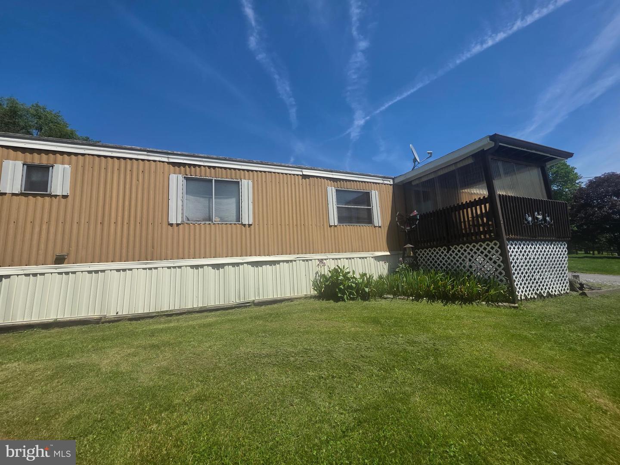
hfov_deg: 106.2
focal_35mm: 13
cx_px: 310
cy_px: 232
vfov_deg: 89.9
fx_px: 233
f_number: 1.9
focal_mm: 2.2
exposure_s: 1/2593
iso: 40
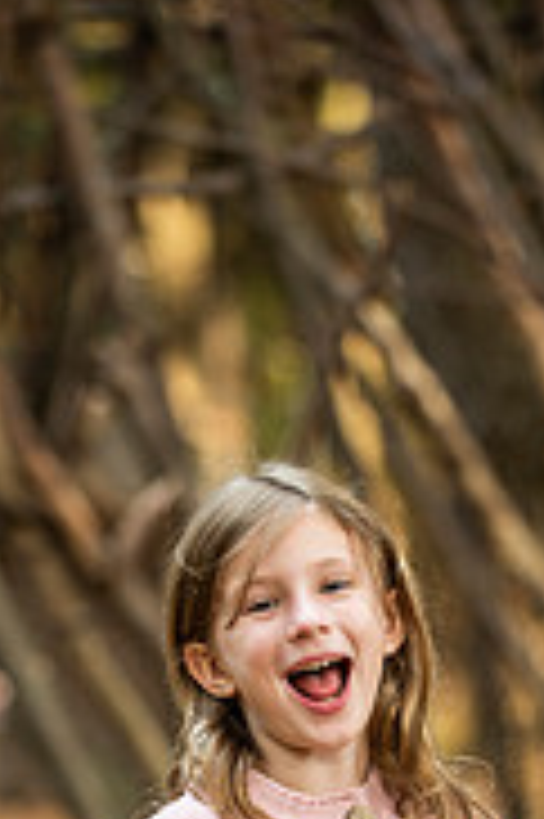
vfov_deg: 7.9
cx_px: 333
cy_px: 999
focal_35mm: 260
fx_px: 5904
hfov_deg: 5.3
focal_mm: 105
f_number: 2.8
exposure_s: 1/60
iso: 250
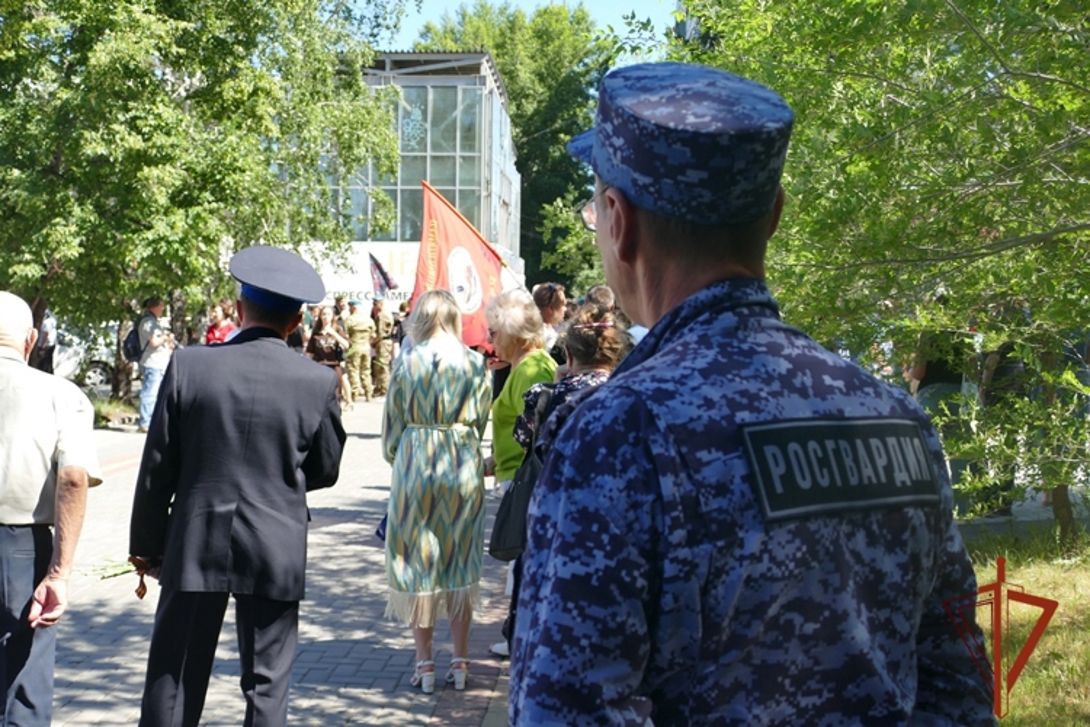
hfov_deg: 43.6
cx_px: 545
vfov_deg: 29.9
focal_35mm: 45
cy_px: 364
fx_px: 1362
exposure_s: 1/500
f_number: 3.2
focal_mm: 16.49
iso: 125
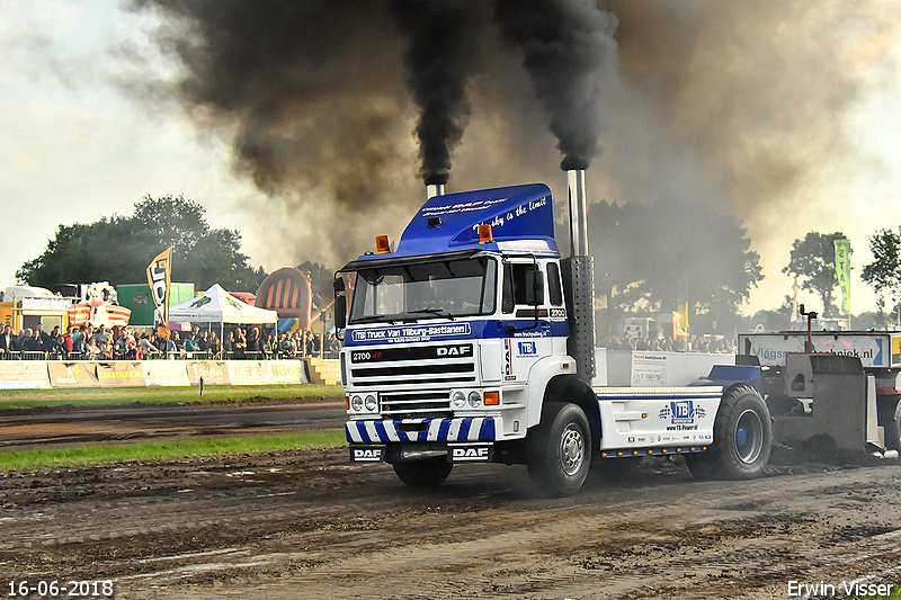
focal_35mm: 75
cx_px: 450
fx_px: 1877
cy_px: 300
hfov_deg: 27.0
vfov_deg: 18.2
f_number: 5.3
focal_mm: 50
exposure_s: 1/5000
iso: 1600
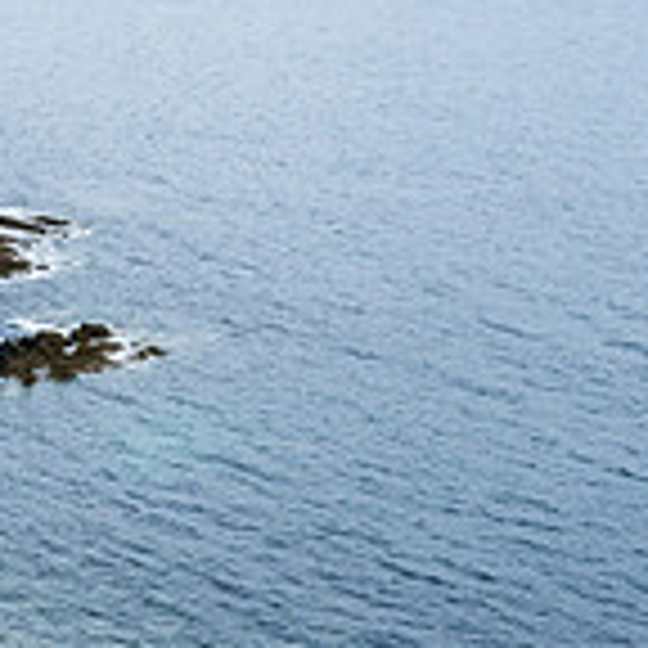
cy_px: 142
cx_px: -297
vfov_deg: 16.8
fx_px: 2181
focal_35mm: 103
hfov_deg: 15.7
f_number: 22
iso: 1250
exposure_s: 1/100
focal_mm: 30
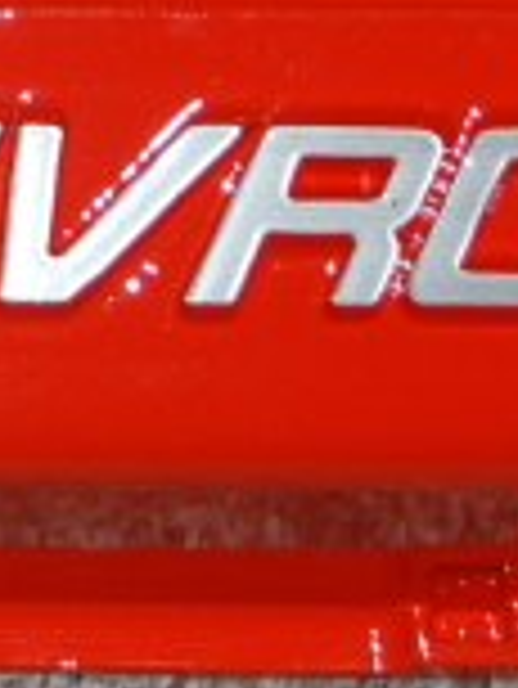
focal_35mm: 338
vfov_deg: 5.8
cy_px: -409
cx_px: -119
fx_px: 6725
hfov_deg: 4.4
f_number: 5.3
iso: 400
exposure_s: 1/60
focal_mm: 45
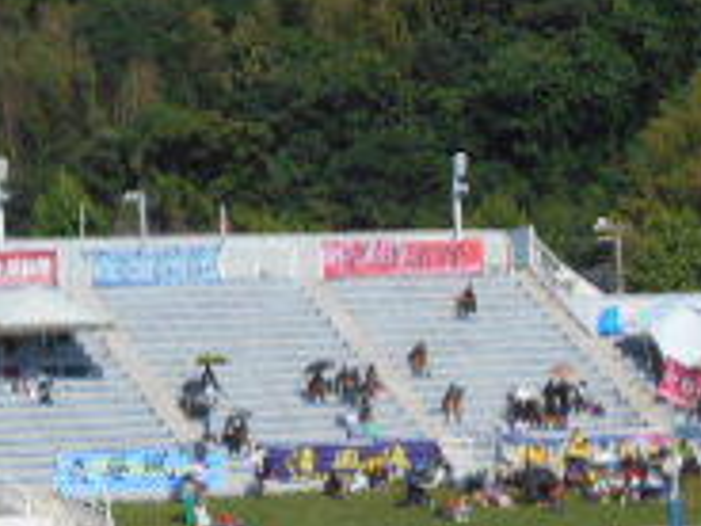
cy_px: 713
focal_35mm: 229
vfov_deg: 6.4
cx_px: 903
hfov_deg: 8.5
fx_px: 4637
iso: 80
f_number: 5.3
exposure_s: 1/640
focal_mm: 11.6
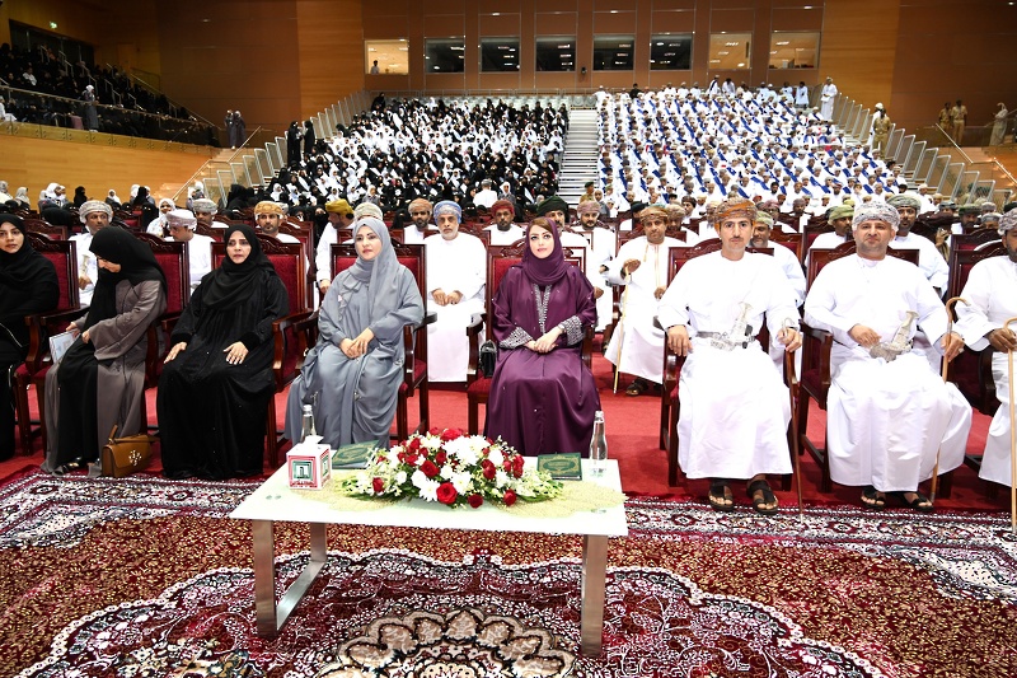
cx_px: 508
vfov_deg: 47.9
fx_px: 763
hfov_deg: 67.4
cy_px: 339
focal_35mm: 27
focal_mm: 27
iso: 800
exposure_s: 1/160
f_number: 4
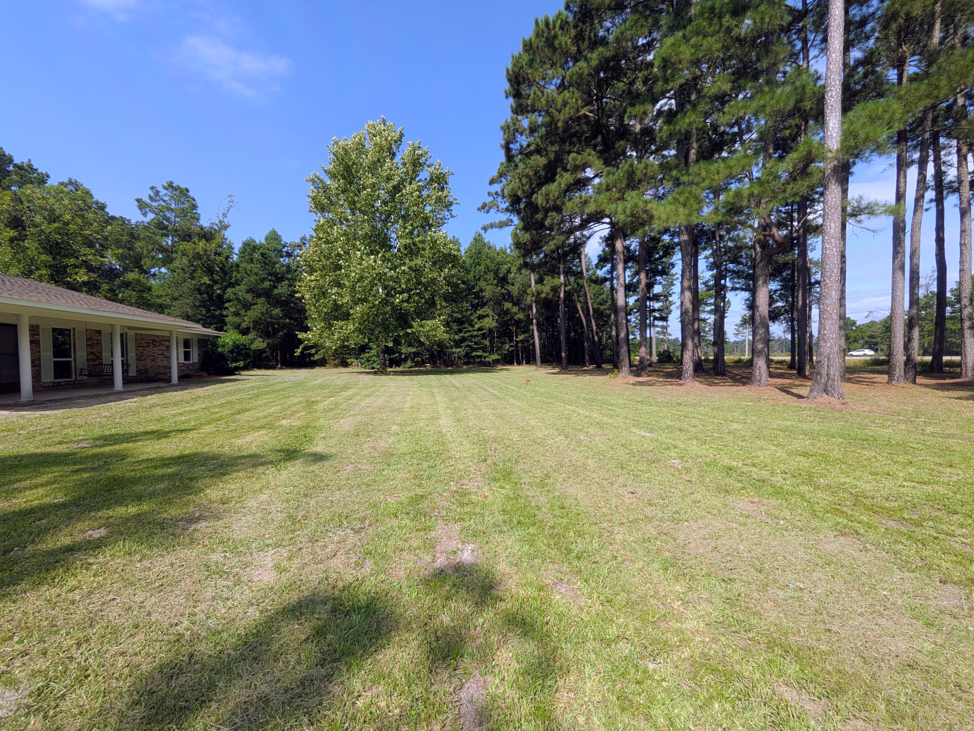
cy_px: 366
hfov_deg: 102.1
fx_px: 394
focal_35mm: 14
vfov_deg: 85.7
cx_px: 487
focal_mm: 1.85
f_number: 2.2
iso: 49
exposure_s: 1/1160
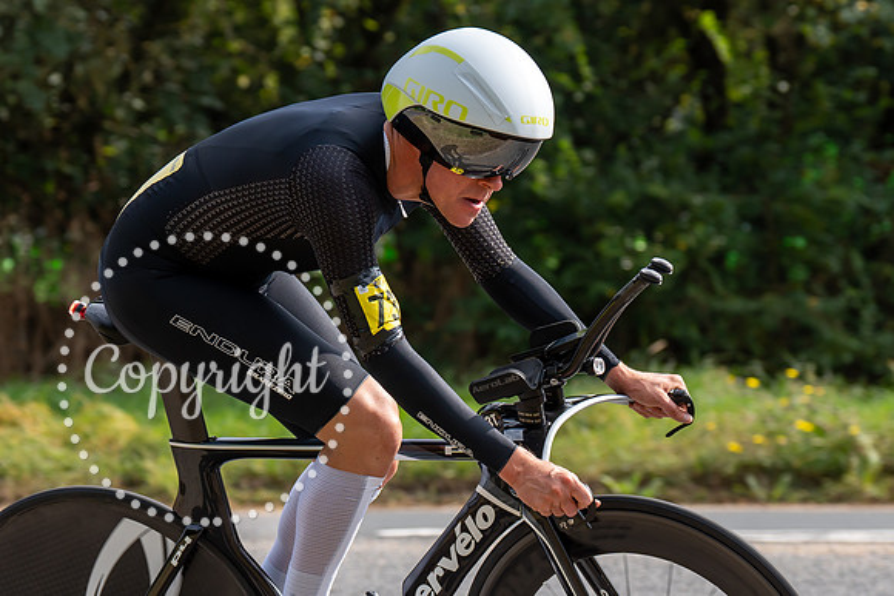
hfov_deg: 12.5
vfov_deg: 8.3
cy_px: 286
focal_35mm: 165
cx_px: 291
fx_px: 4088
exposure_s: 1/1000
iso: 125
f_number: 4
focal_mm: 84
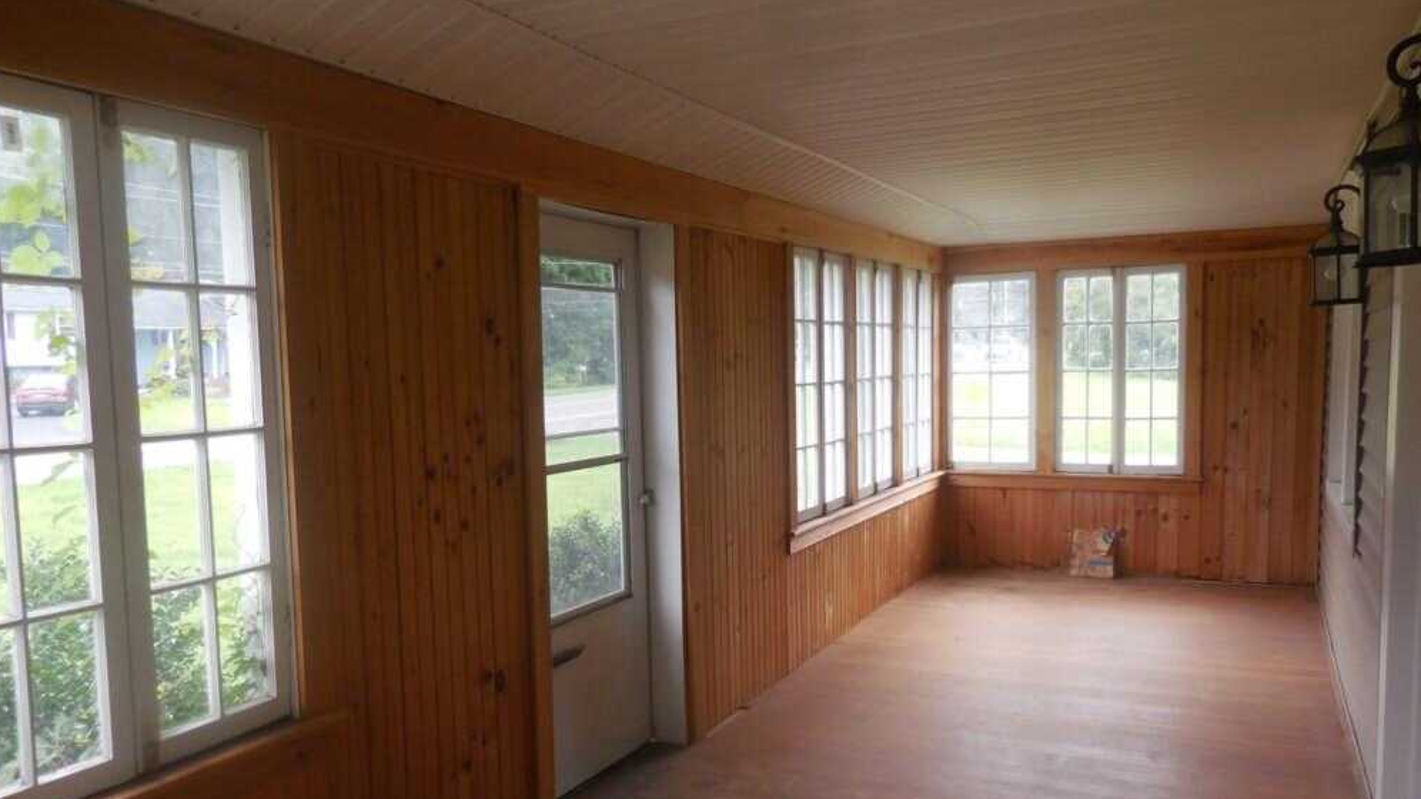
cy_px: 452
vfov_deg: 41.4
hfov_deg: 67.9
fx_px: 1055
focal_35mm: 28
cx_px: 713
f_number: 3.3
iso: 125
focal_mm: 4.5
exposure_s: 1/80
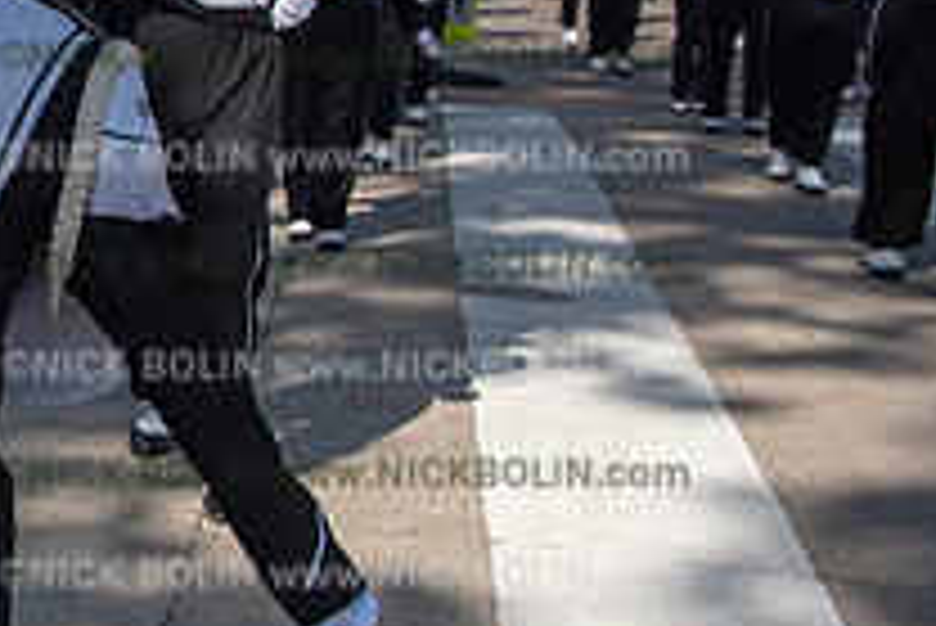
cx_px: -364
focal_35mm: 67
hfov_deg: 24.9
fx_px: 1743
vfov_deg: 20.2
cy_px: 160
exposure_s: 1/4000
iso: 400
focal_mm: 24
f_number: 5
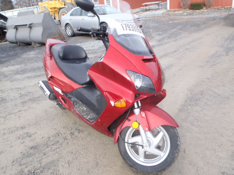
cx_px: 117
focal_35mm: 28
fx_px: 189
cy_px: 88
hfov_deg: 63.4
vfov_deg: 49.7
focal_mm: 5
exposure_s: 1/200
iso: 80
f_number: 4.5
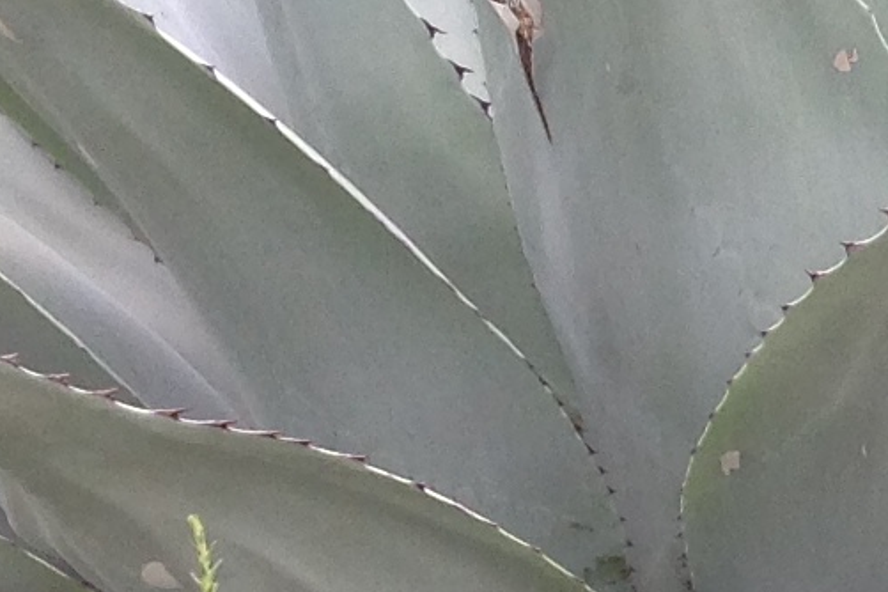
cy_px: 805
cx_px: 1455
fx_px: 4637
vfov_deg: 7.2
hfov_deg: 10.4
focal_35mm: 188
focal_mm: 4.28
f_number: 2.4
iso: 64
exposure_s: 1/120
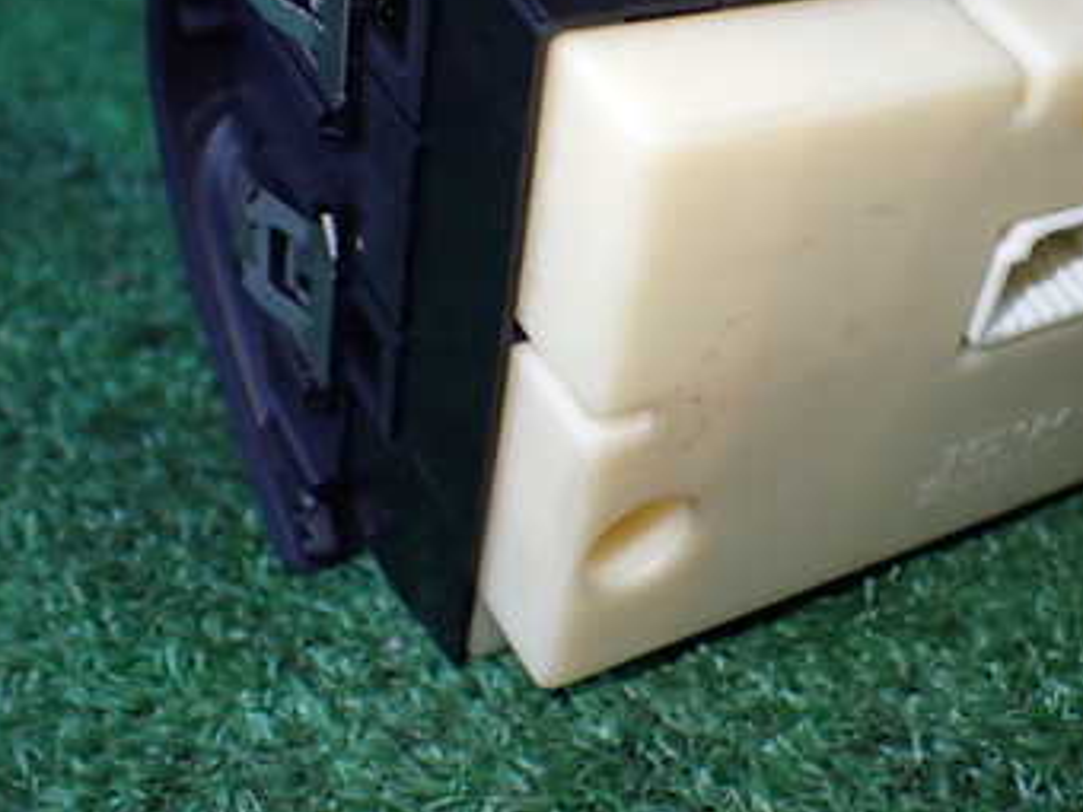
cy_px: 232
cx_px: 815
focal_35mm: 53
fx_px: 1658
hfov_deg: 35.4
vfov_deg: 27.3
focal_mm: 5.4
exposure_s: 1/125
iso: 640
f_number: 2.3
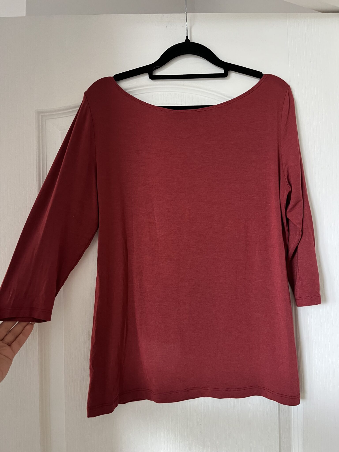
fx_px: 339
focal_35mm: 26
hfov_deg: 53.1
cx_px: 170
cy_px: 226
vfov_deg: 67.3
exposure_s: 1/50
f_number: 1.6
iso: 200
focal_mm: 5.1
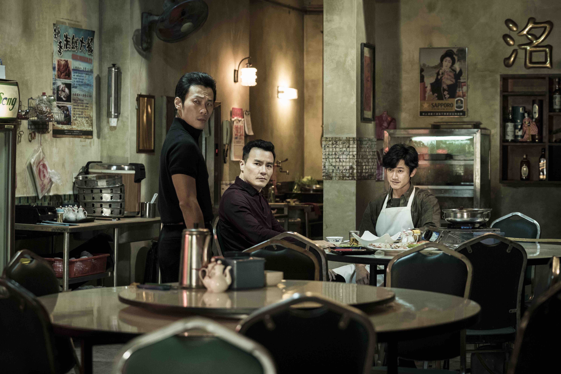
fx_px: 1200
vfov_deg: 17.7
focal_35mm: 77
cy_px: 187
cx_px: 280
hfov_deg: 26.3
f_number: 4
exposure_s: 1/125
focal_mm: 77
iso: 6400
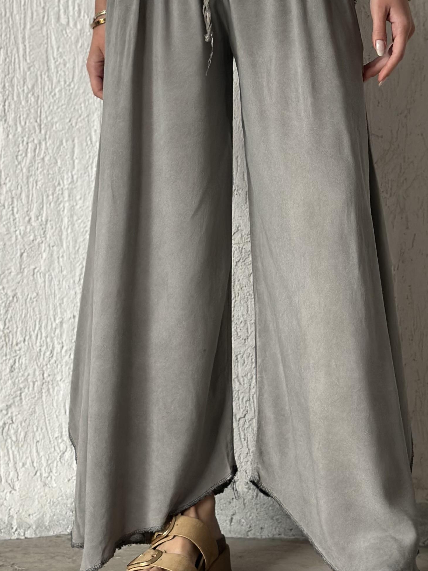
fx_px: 1632
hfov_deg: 14.9
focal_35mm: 99
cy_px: 125
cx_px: 260
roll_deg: +0.1
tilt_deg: +2.6
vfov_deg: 19.7
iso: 100
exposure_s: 1/121
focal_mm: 6.86
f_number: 1.78
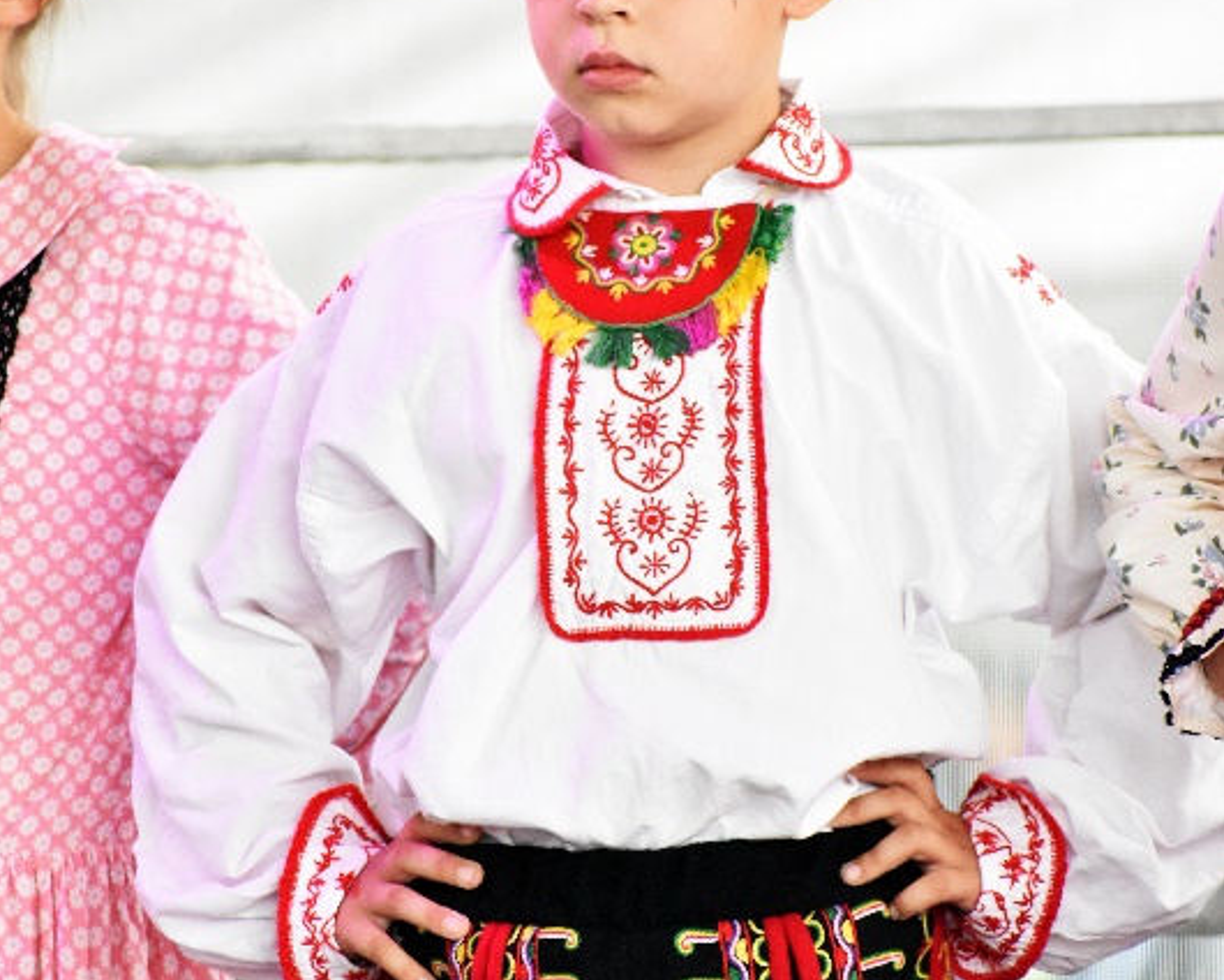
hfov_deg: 4.3
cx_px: 613
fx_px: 16157
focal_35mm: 446
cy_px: 409
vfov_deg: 3.5
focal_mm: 210
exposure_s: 1/500
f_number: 6.3
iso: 5600
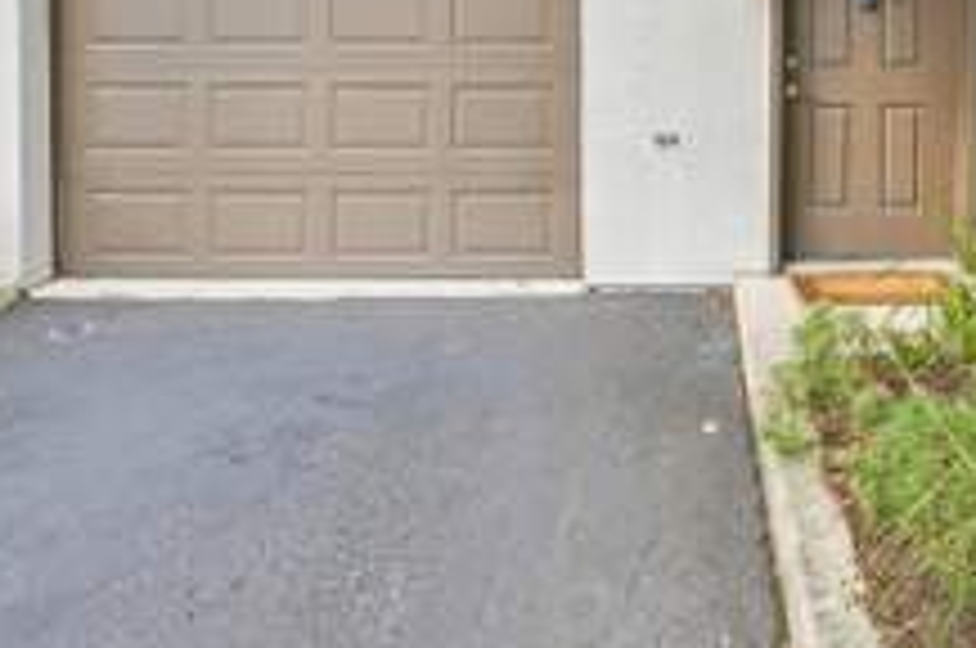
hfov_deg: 58.8
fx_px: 839
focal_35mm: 31
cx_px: 661
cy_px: -2
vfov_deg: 37.6
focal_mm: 14
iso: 100
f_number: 9
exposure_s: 1/20
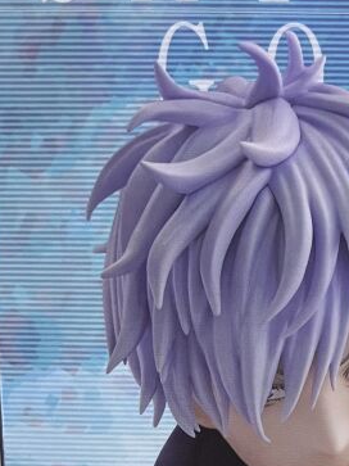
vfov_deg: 21.6
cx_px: 341
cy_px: 507
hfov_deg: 16.8
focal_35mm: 86
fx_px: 1157
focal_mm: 5.1
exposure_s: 1/40
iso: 500
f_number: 1.6
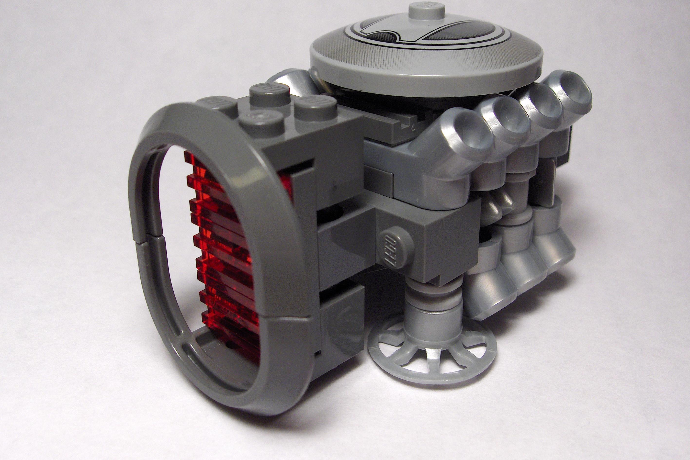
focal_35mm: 41
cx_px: 343
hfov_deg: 47.4
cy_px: 223
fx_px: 786
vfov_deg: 32.6
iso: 166
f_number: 4.8
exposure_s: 1/64.4
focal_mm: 8
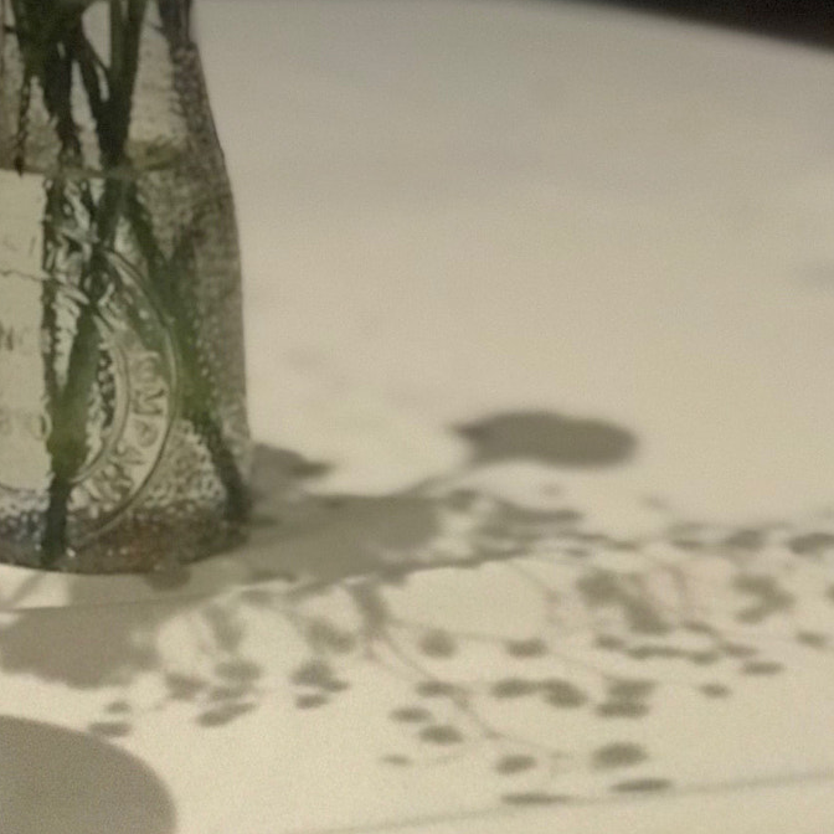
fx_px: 3271
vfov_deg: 14.3
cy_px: -9
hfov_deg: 14.4
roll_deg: +1.0
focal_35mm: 120
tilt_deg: -11.3
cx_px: 110
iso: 1250
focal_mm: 6.6
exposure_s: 1/60
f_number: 2.8
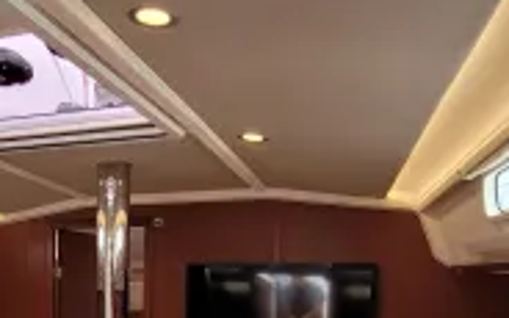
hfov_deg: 42.0
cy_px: 337
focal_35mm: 45
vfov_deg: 26.6
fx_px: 624
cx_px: 89
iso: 50
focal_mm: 1.74
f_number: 2.2
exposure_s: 1/50
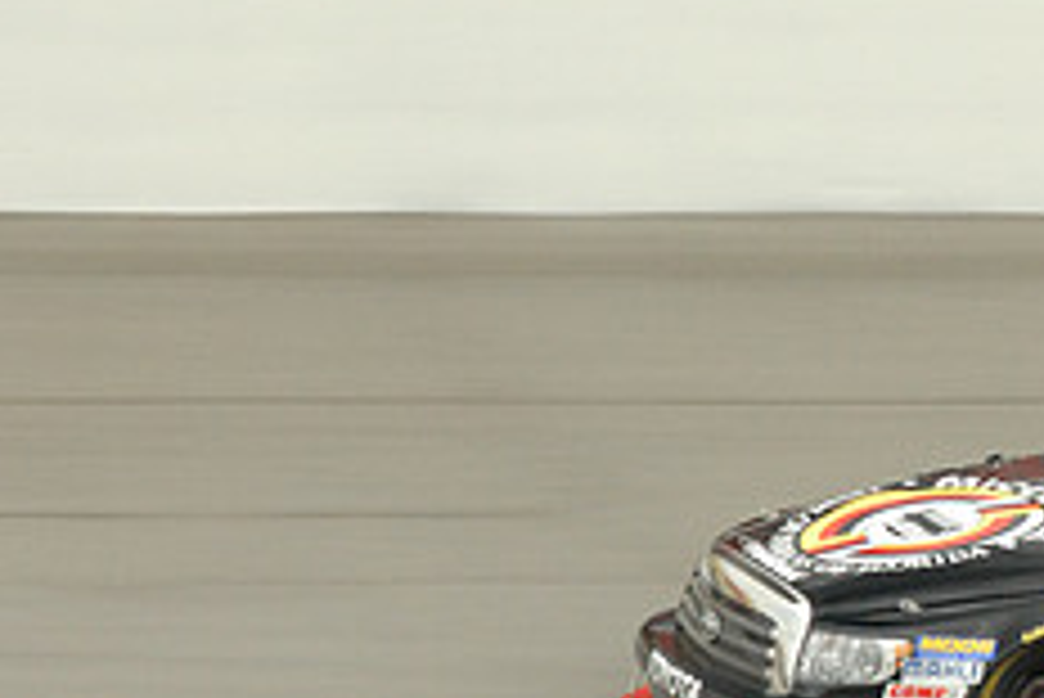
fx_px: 20116
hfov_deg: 3.0
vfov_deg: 2.0
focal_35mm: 693
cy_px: 486
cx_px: 1228
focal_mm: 185
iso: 1000
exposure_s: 1/250
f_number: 8
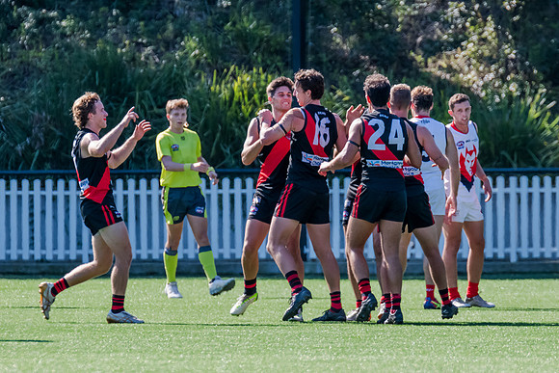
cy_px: 173
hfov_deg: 2.8
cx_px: 322
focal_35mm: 725
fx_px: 11259
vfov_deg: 1.9
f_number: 7.1
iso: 800
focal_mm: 420
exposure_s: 1/1600
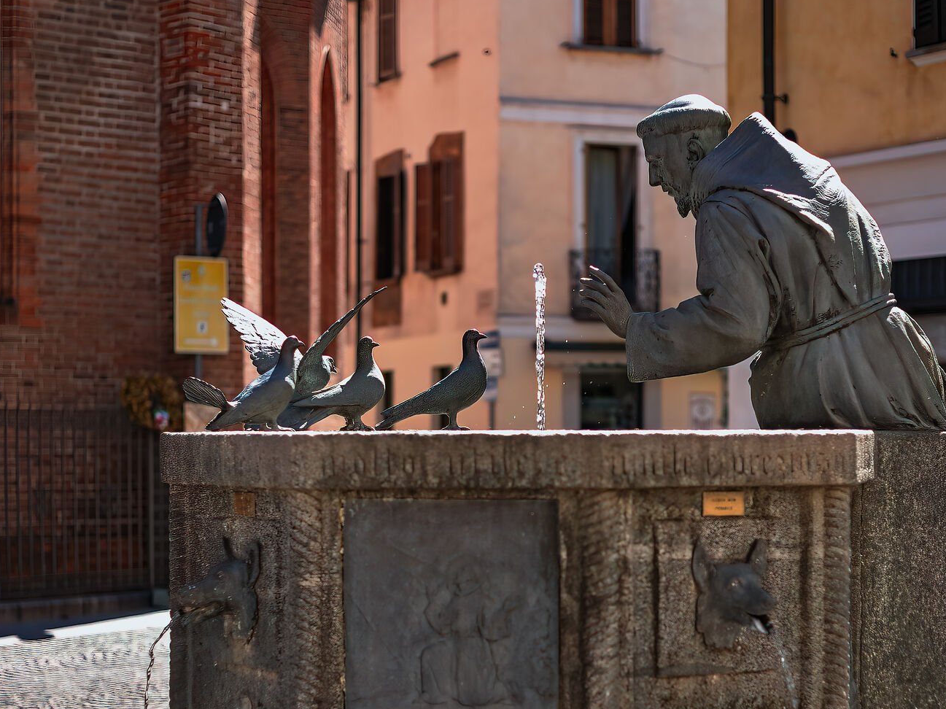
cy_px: 470
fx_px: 2432
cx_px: 539
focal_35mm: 89
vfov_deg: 16.6
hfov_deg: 22.0
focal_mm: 50
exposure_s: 1/640
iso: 50
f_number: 2
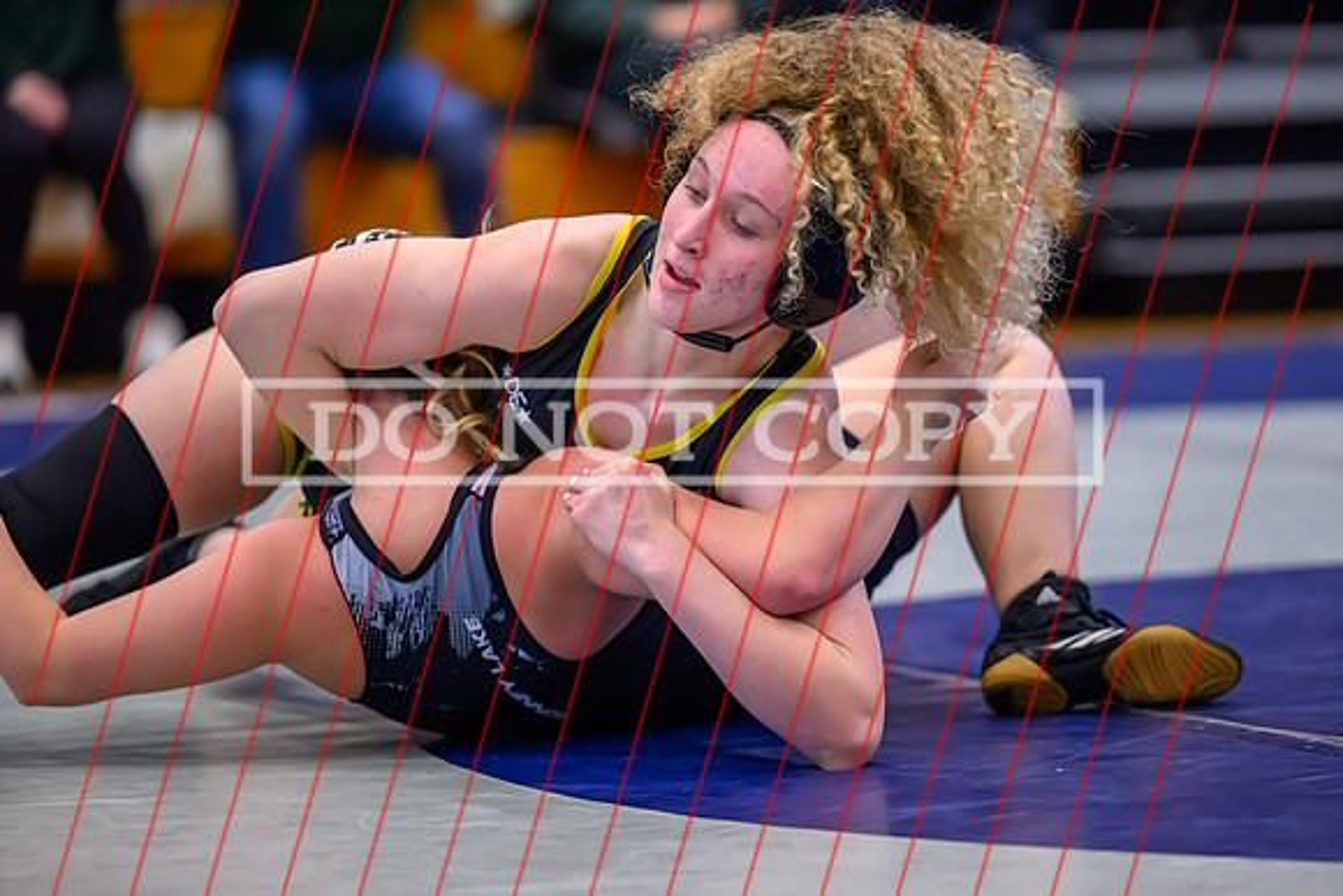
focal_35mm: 184
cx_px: 672
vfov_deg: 7.5
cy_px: 448
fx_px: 6853
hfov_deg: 11.2
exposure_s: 1/640
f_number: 2.8
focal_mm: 180
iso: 10000
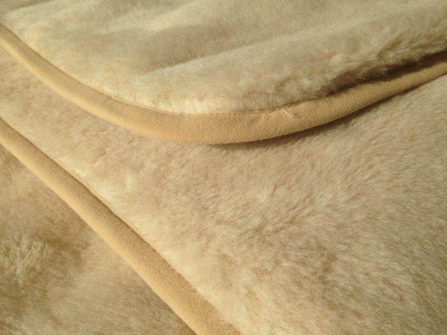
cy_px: 168
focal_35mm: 33
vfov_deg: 42.9
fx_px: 426
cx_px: 224
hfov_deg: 55.4
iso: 50
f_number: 2.4
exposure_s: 1/2169
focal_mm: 4.12
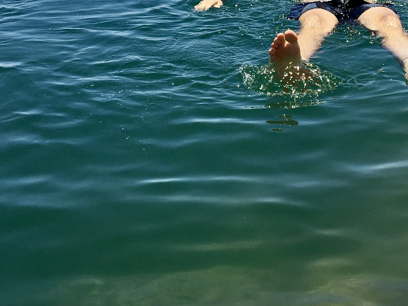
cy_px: -17
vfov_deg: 20.5
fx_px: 813
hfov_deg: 27.9
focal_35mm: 69
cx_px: 289
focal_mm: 4.15
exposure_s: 1/1672
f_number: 2.2
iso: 25
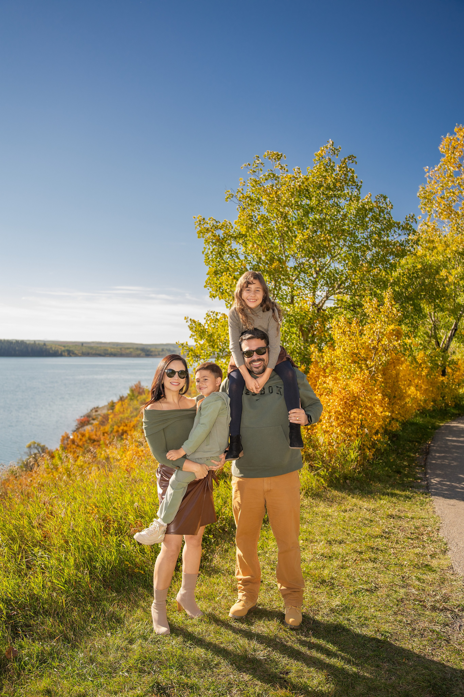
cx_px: 232
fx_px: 561
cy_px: 348
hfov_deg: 45.0
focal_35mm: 29
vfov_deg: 63.7
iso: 320
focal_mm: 29
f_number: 2.8
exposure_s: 1/2000
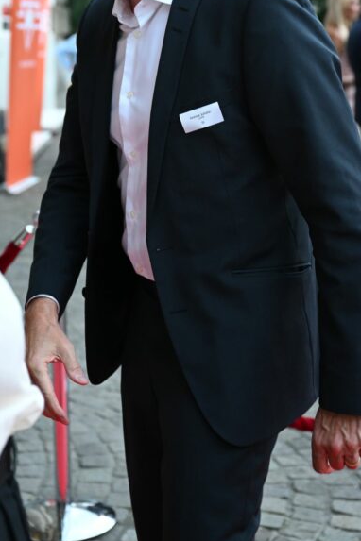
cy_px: 124
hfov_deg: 20.6
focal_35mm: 66
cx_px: 176
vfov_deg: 29.9
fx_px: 993
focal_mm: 42
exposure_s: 1/320
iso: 2000
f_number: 3.2
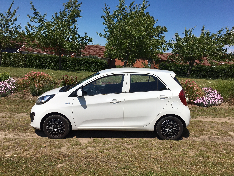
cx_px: 117
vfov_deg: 48.2
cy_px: 88
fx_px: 196
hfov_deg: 61.7
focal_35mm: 29
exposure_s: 1/4525
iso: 25
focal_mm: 4.15
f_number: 2.2
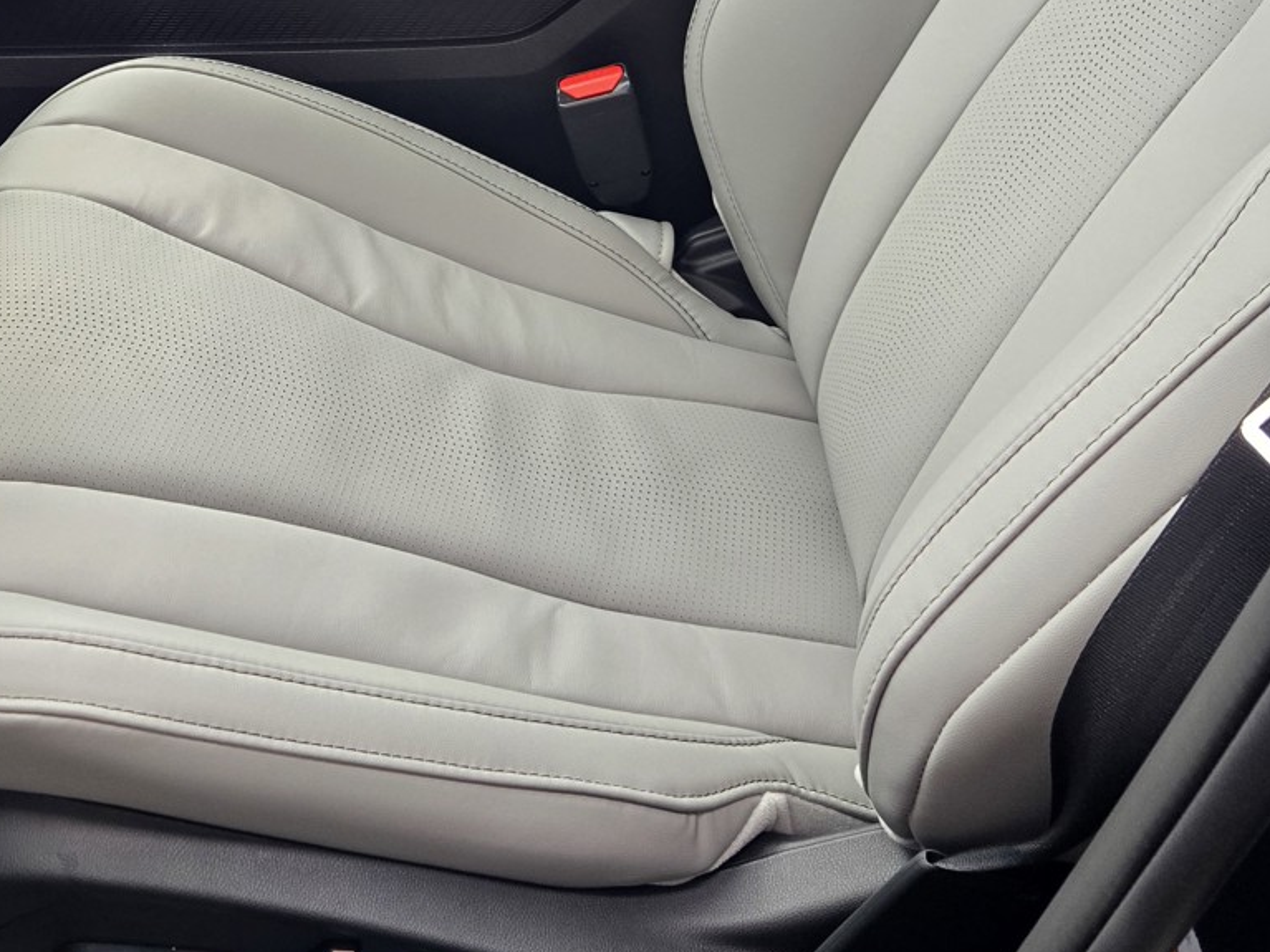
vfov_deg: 29.2
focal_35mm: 48
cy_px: 114
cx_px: 376
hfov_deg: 39.0
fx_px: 1761
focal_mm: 5.4
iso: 160
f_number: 1.8
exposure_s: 1/120
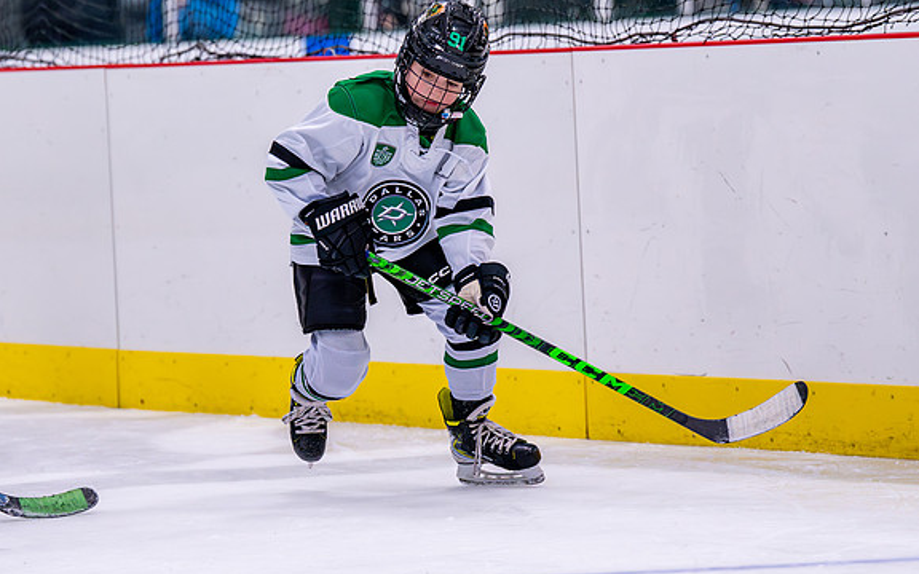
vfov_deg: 5.8
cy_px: 194
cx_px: 339
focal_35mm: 227
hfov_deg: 9.2
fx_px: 5685
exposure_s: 1/1250
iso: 2500
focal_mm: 127
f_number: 2.8
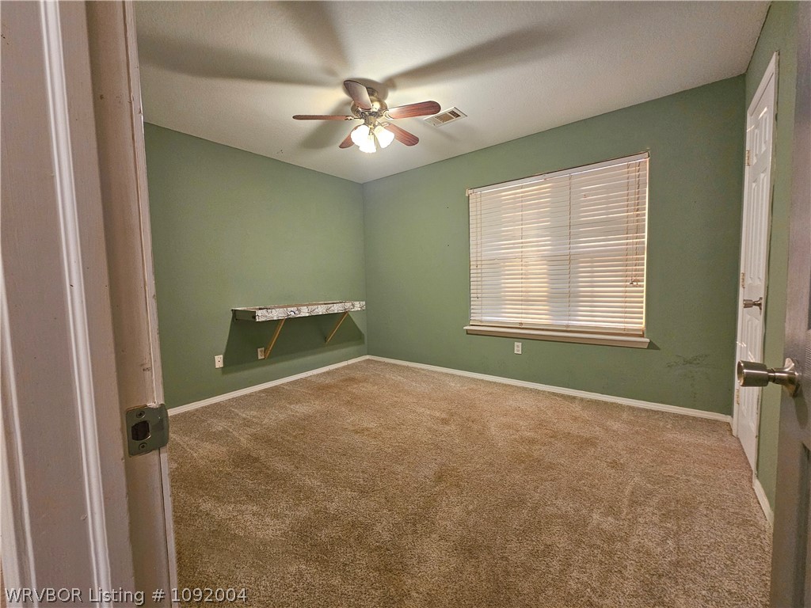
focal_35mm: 13
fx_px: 305
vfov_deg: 89.9
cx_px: 406
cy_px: 304
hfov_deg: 106.2
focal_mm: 2.2
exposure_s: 1/30
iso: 400
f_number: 2.2
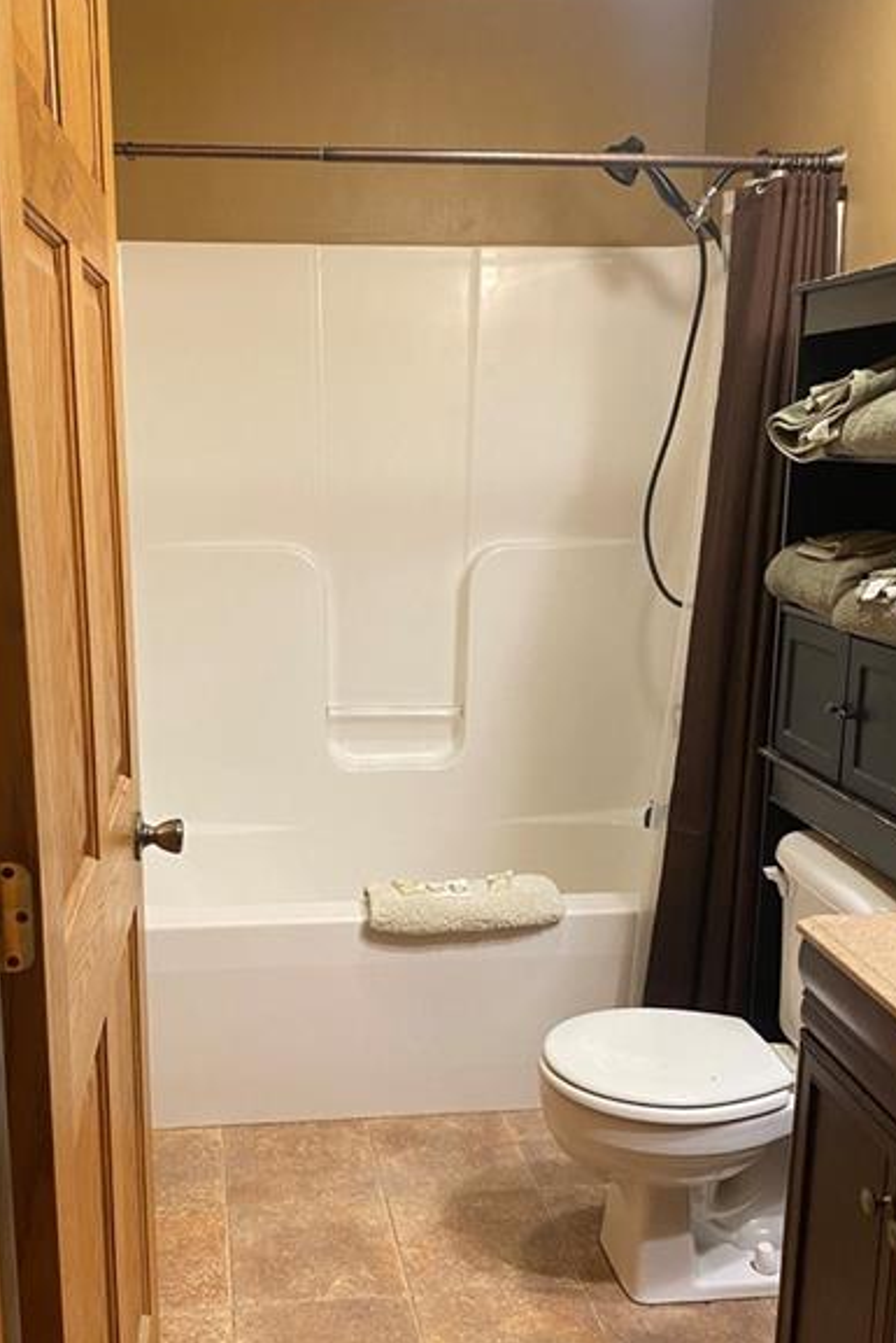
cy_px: 756
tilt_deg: -12.5
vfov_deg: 53.0
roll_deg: +1.0
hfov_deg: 36.7
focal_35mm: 36
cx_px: 333
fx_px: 1343
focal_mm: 4.25
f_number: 1.8
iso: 250
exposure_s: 1/60
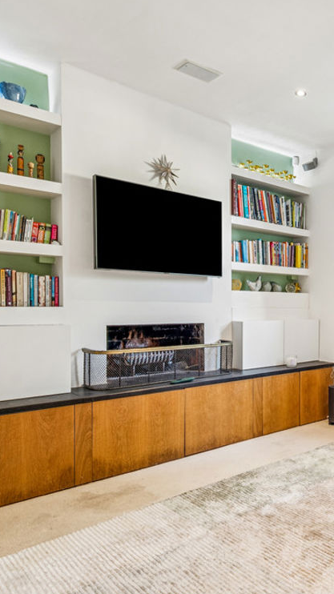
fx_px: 410
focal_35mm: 26
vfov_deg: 71.9
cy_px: 304
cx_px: 346
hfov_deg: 38.5
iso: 400
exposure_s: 1/6
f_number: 11
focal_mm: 16
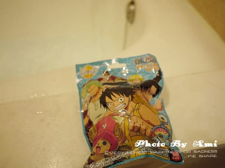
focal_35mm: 28
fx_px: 182
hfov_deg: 63.4
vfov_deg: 49.7
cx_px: 112
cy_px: 84
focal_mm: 14
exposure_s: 1/60
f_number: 2.5
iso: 320
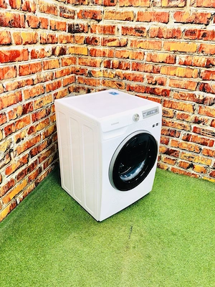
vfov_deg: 63.4
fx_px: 232
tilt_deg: -26.7
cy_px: 144
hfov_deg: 49.7
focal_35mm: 28
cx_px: 108
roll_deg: -2.1
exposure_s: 1/24
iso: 40
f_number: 1.8
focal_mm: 3.99
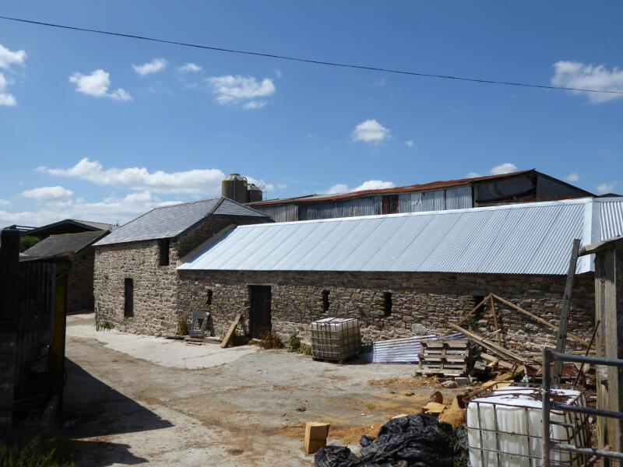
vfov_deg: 44.2
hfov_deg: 56.8
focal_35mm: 32
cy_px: 234
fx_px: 576
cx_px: 312
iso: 80
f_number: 3.5
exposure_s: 1/1300
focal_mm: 5.4
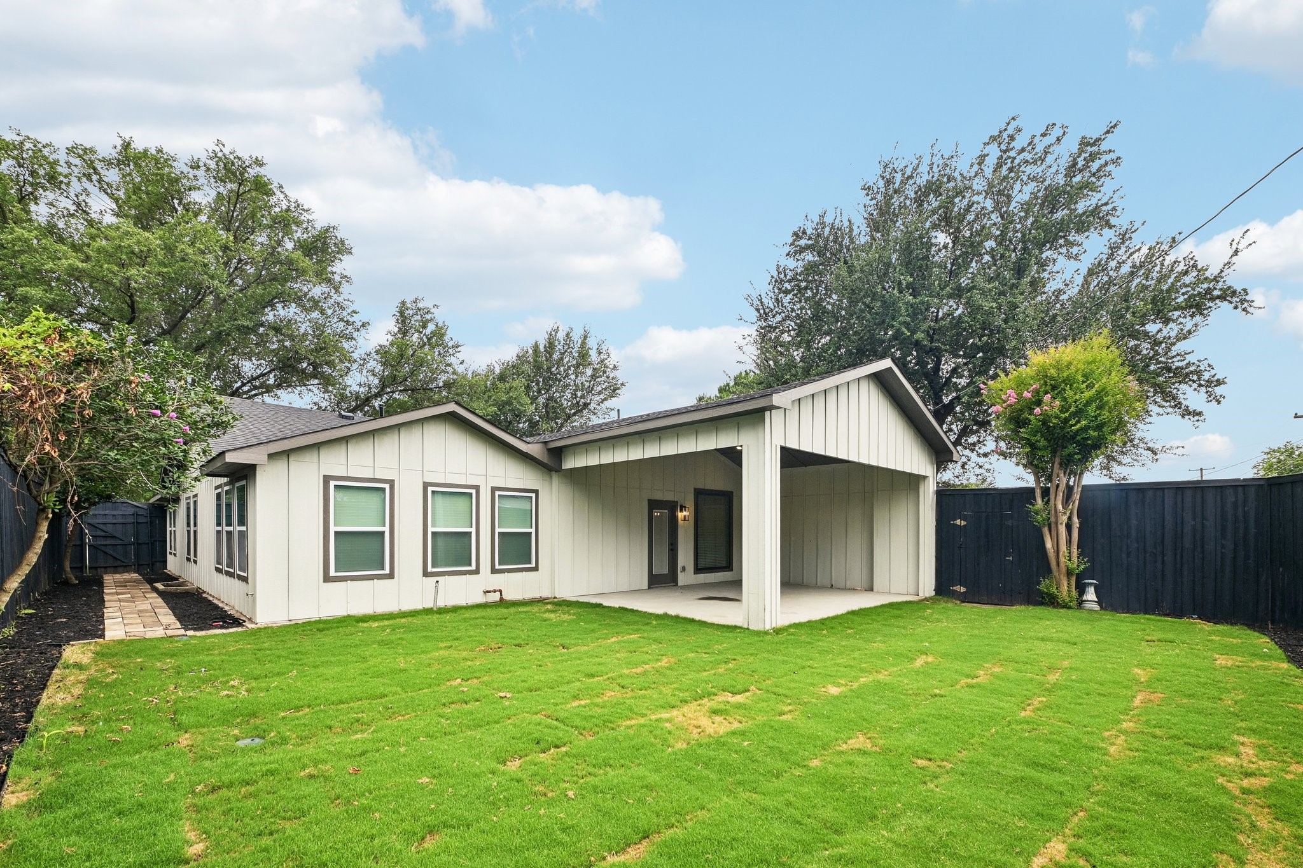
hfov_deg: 104.3
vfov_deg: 81.2
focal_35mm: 14
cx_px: 652
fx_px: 507
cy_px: 434
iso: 400
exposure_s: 1/500
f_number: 8
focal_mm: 14
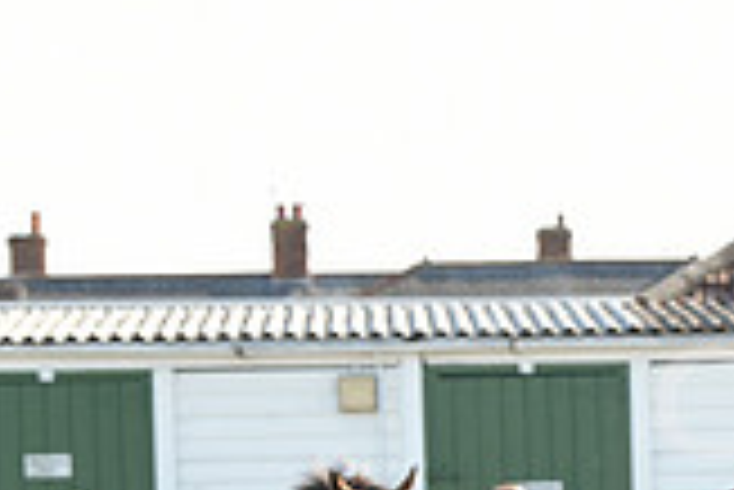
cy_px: 677
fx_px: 6244
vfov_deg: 4.5
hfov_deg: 6.6
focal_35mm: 306
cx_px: 1247
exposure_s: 1/400
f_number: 6.3
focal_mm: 86
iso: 500
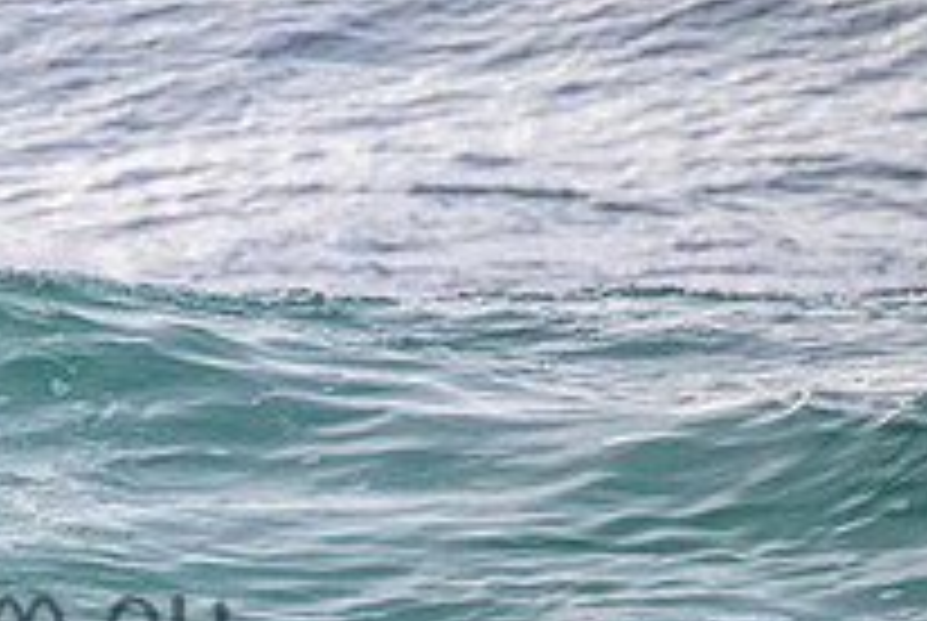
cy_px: 578
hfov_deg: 0.9
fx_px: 58020
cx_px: -248
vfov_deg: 0.6
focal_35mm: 2250
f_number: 11
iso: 2200
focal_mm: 800
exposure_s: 1/2000
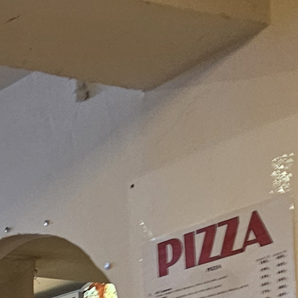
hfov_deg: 11.9
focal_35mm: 128
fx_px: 1247
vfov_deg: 12.6
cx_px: -336
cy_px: 502
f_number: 1.8
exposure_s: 1/100
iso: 320
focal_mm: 5.4
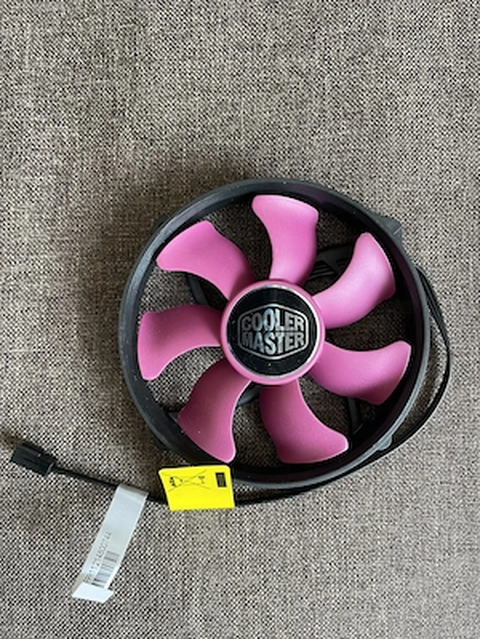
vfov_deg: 69.4
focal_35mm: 25
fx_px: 462
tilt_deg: -88.7
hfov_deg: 54.9
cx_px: 240
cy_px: 320
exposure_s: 1/60
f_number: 1.6
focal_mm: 5.1
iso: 250
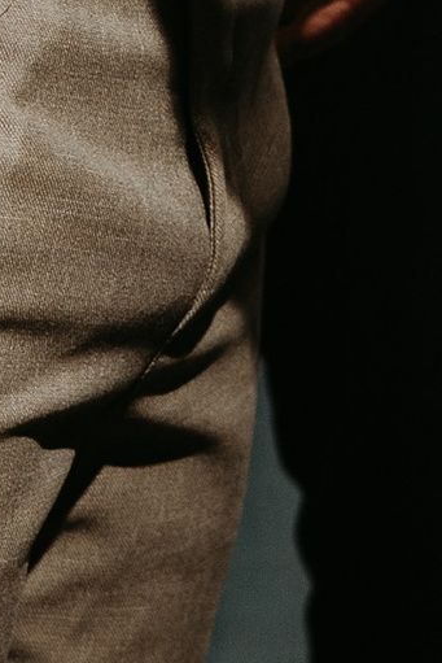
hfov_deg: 5.2
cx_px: 236
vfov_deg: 7.7
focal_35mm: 263
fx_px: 4840
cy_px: -178
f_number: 2.2
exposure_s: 1/400
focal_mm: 35
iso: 400
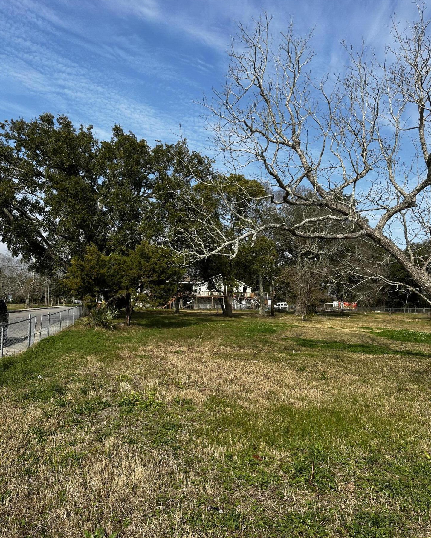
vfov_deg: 66.0
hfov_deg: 54.9
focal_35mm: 26
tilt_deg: +3.1
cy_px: 285
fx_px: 414
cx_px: 212
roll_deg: -1.2
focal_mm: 6.86
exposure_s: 1/5263
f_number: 1.78
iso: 80
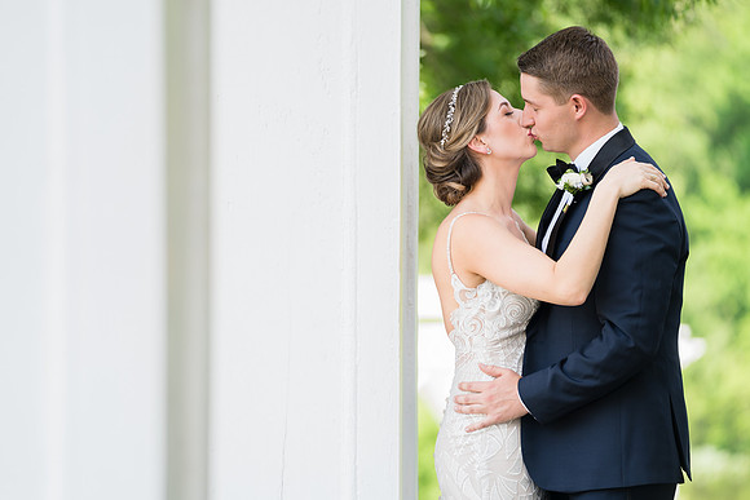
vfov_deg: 7.7
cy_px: 264
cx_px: 353
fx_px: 3731
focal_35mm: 179
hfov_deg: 11.5
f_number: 2.8
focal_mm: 164
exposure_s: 1/200
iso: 100
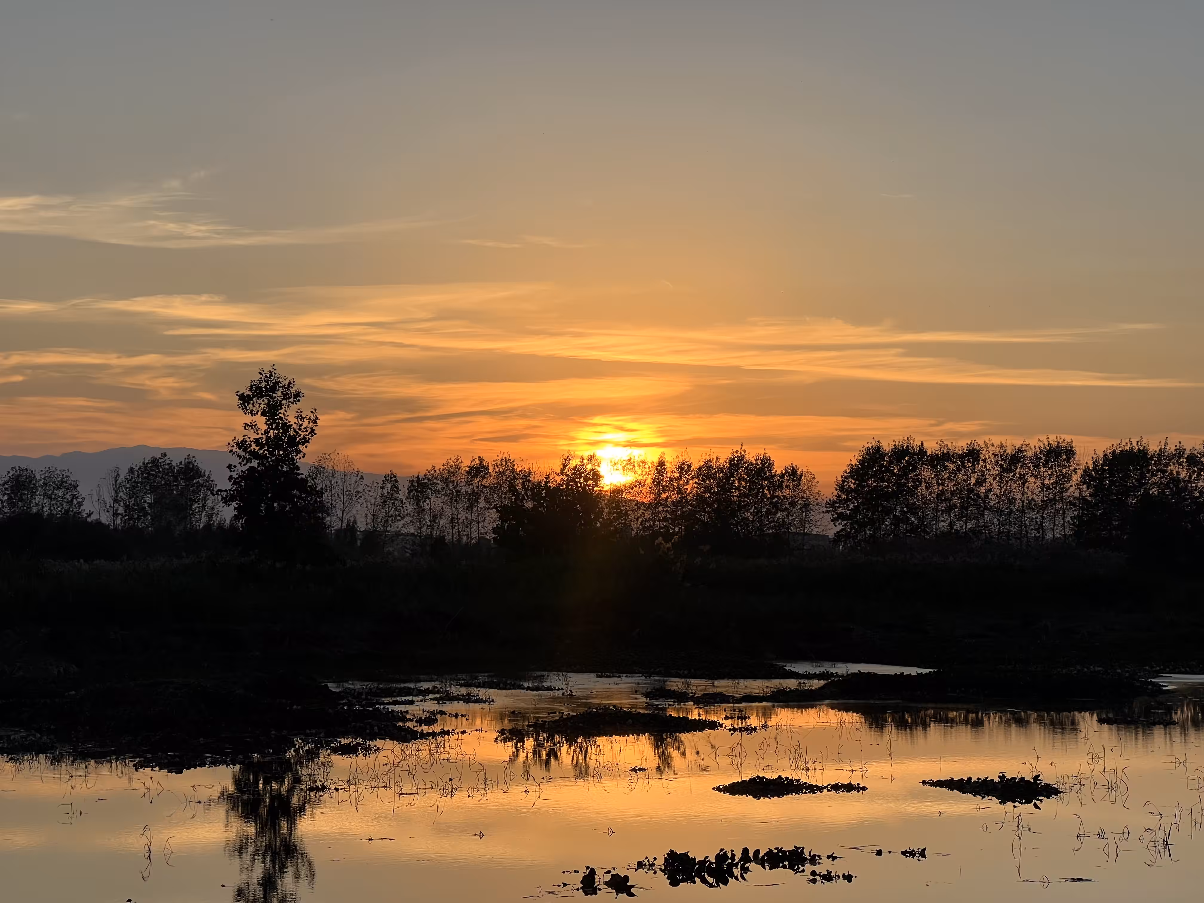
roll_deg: +0.0
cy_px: 452
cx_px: 602
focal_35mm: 77
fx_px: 2678
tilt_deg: +3.5
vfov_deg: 19.1
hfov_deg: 25.3
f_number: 2.8
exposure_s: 1/547
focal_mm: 9
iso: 32
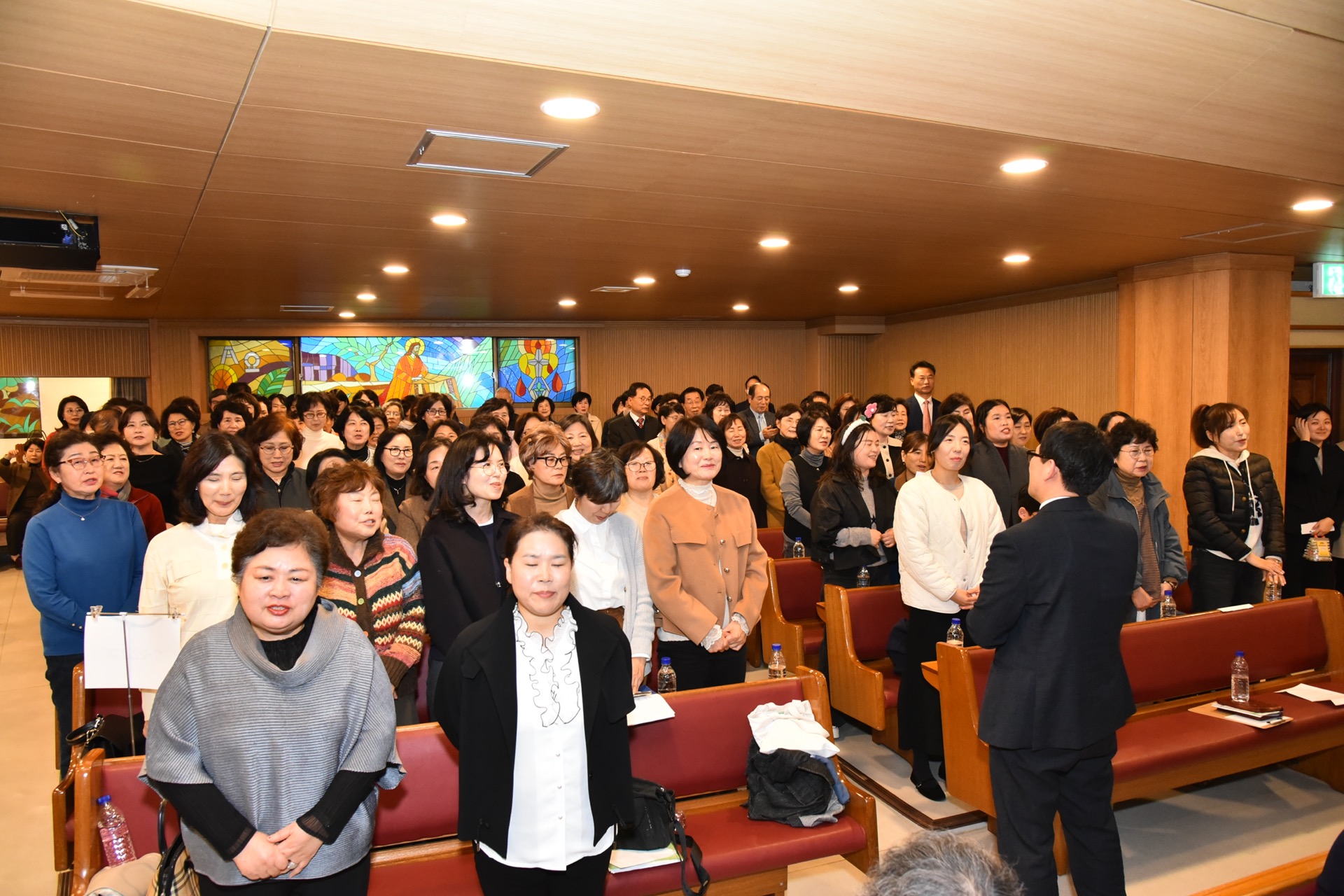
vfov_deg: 53.1
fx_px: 896
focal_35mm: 24
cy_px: 448
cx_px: 672
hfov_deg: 73.7
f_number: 5.6
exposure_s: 1/100
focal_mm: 24
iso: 3200
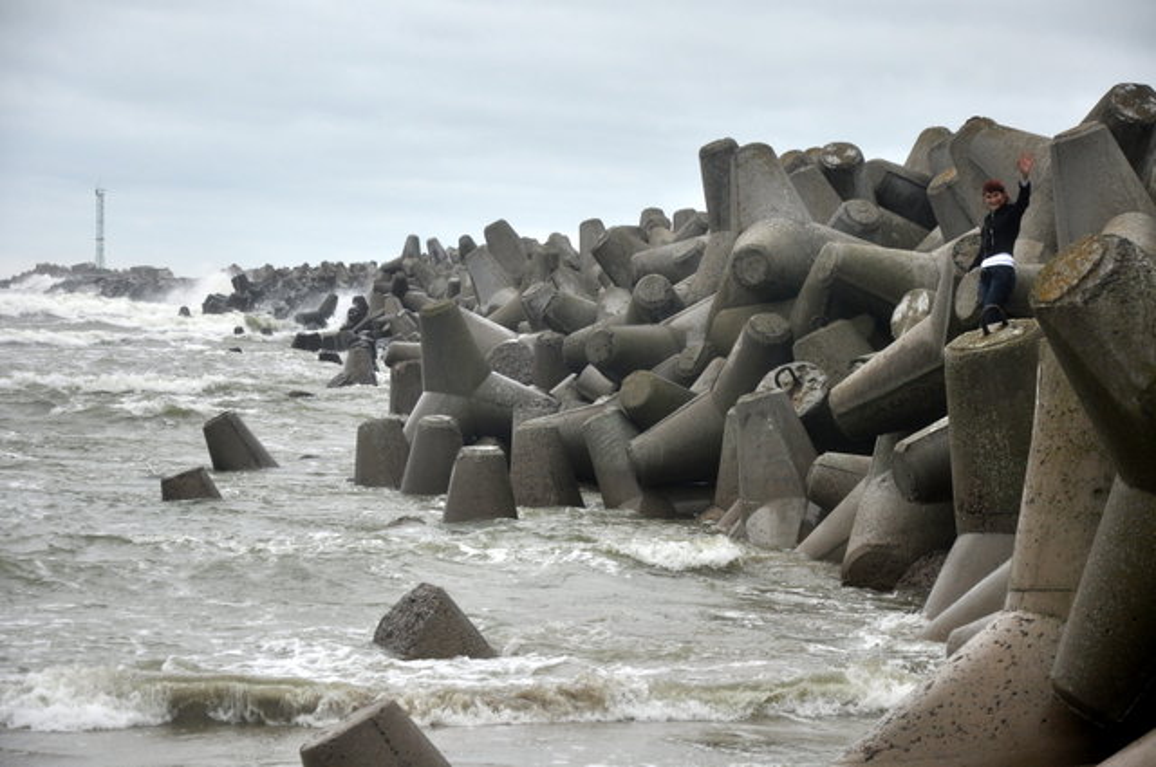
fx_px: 3848
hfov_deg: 17.1
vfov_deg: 11.4
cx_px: 578
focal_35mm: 120
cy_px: 384
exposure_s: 1/160
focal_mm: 80
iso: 400
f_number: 5.3
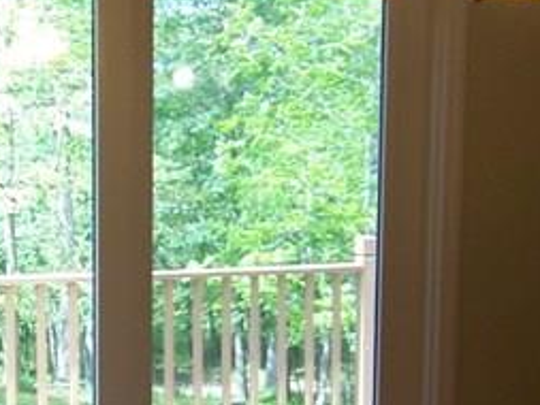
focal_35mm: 93
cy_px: 350
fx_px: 1451
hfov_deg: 20.9
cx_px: 139
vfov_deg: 15.7
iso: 64
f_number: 2.8
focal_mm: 3.8
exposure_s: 1/50
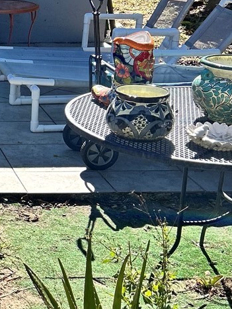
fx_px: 794
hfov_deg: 14.8
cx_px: -163
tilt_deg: -15.7
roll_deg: +0.9
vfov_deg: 21.9
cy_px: 110
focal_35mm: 89
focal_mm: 5.7
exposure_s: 1/2083
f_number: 1.5
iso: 50
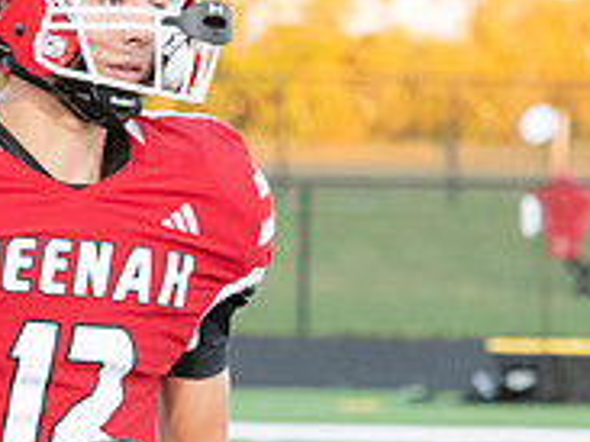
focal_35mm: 641
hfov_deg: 3.1
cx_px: 171
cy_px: 337
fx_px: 10918
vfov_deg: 2.3
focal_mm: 210
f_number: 9
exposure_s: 1/400
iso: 8000
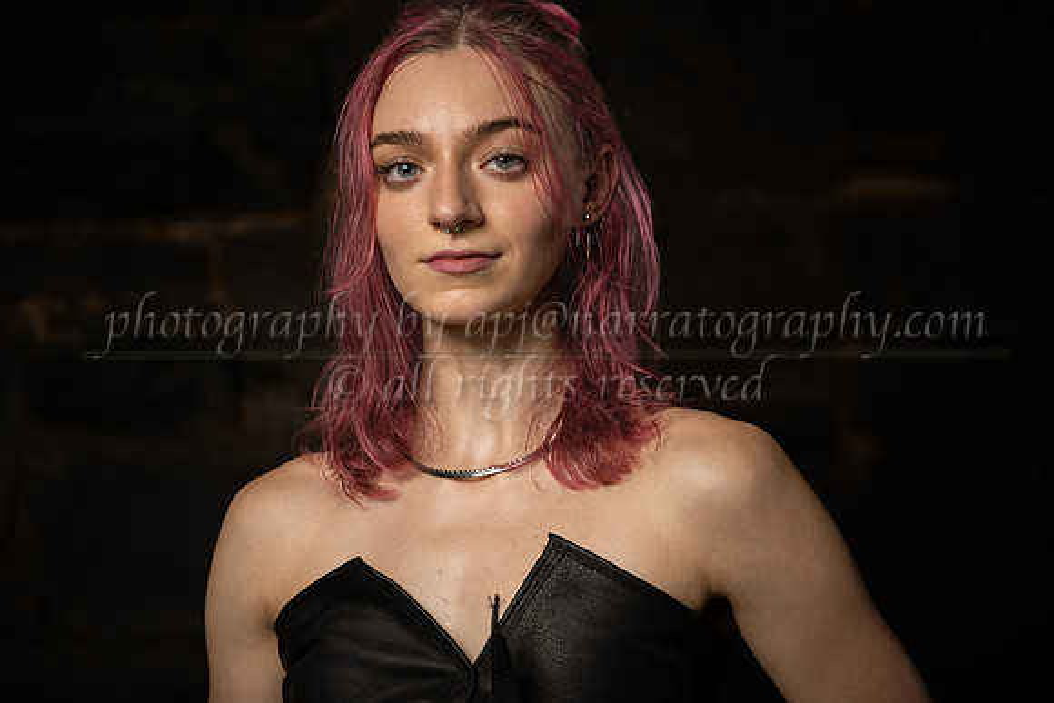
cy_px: 352
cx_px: 527
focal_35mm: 65
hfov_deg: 31.0
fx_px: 1903
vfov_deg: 20.9
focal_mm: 65
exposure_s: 1/400
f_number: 2.8
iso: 400
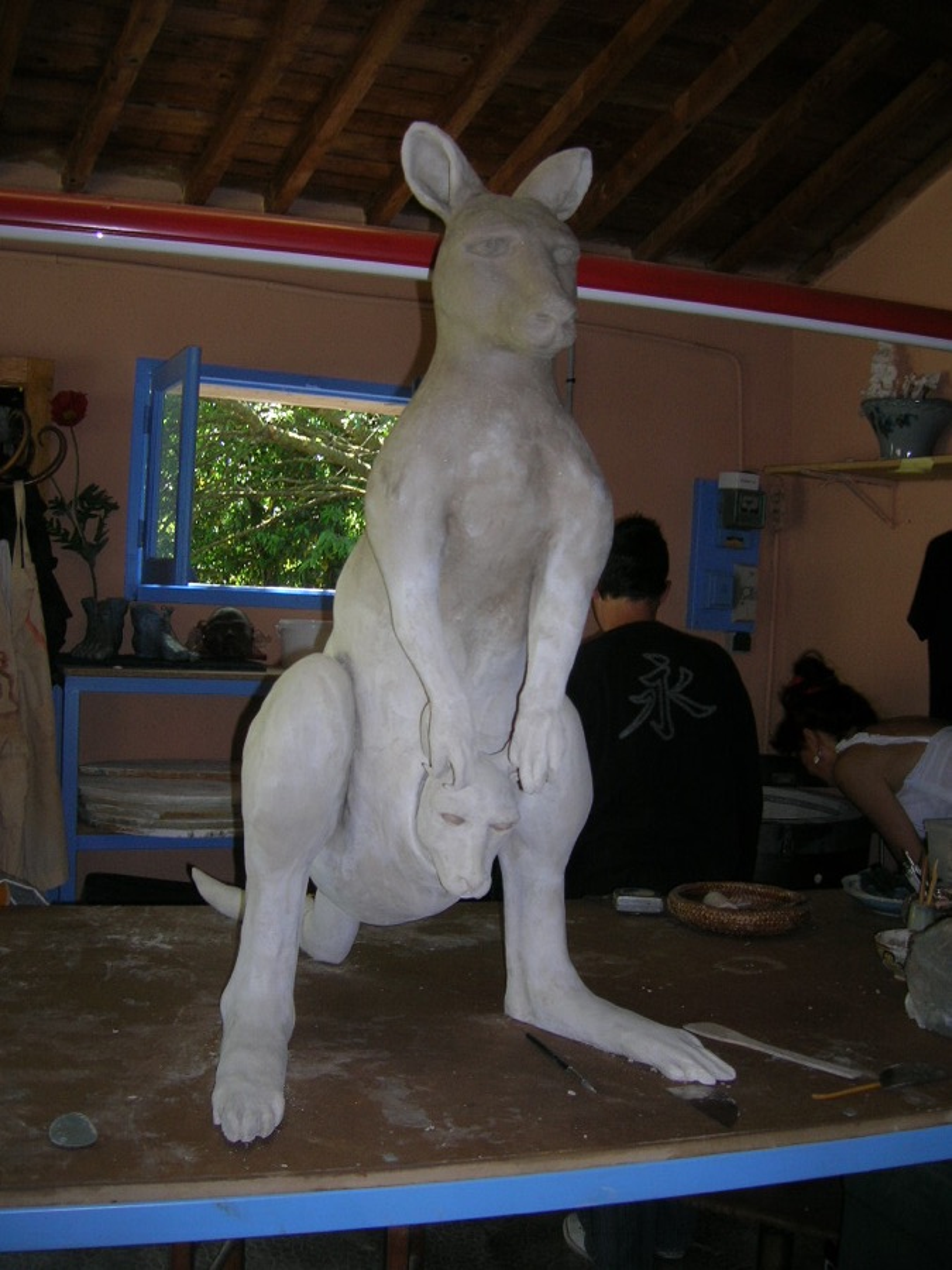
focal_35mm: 34
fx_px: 1247
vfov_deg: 54.0
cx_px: 476
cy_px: 635
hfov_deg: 41.8
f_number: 2.9
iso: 50
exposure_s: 1/60.1
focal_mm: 5.7
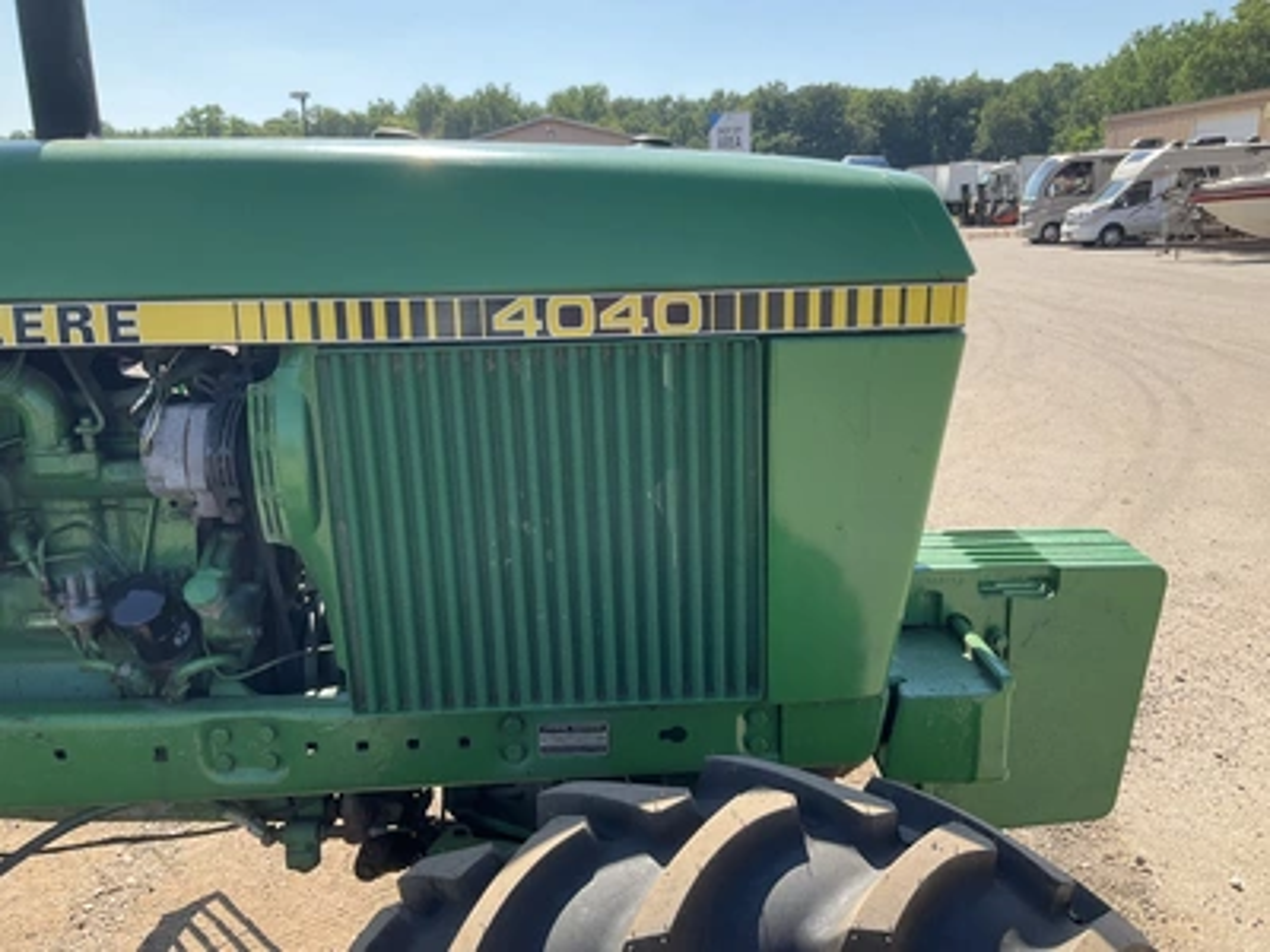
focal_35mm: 29
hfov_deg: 61.7
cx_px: 635
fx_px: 1064
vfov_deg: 48.2
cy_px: 476
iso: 25
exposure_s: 1/593
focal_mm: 3
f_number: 1.8
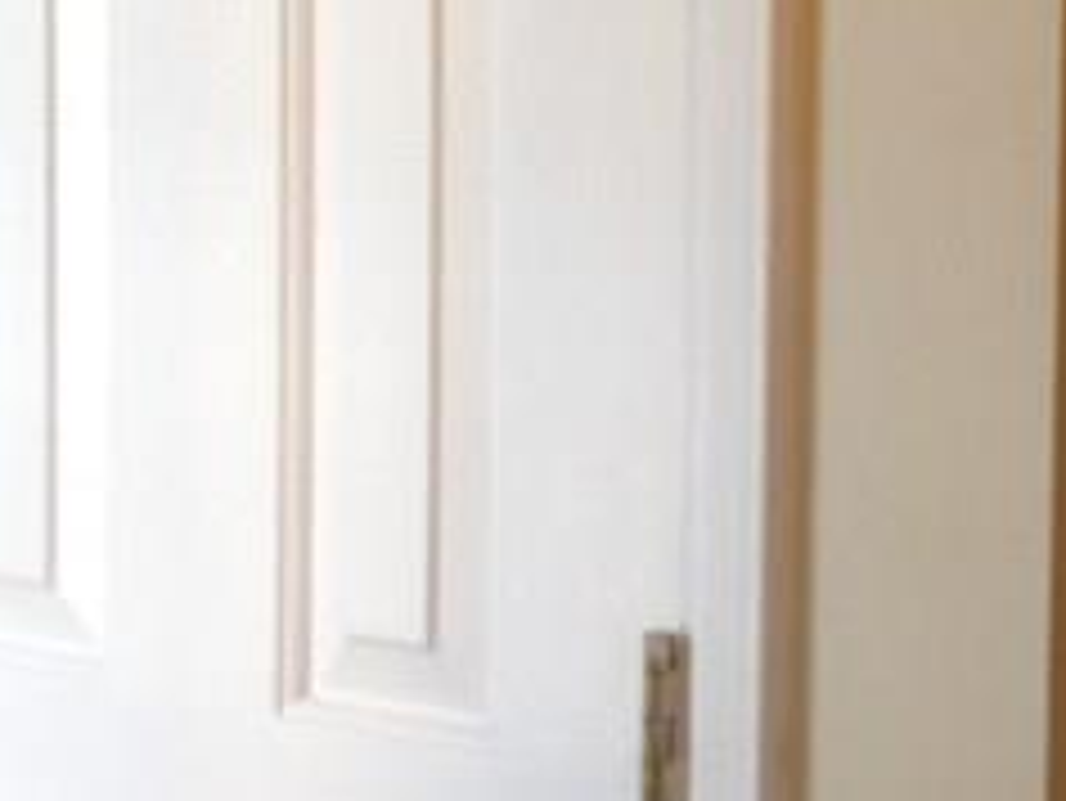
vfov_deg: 9.8
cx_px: 1435
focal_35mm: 151
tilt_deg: -7.2
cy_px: 418
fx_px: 4652
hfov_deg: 12.6
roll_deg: -1.1
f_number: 2.4
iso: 50
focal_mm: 4.28
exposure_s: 1/24
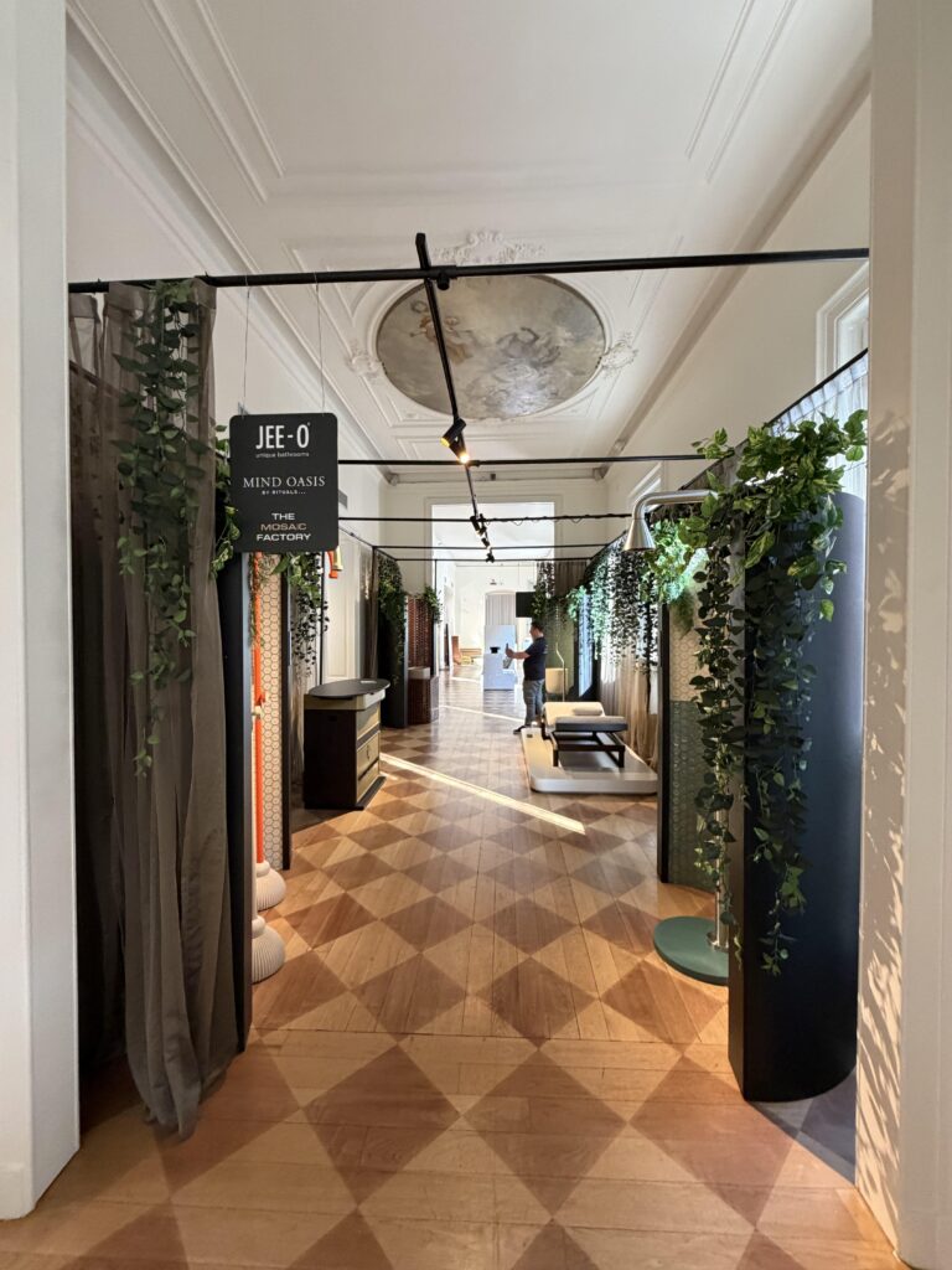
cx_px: 476
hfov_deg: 85.7
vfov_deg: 102.1
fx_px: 513
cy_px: 635
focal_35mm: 14
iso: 400
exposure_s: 1/50
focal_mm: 2.22
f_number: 2.2
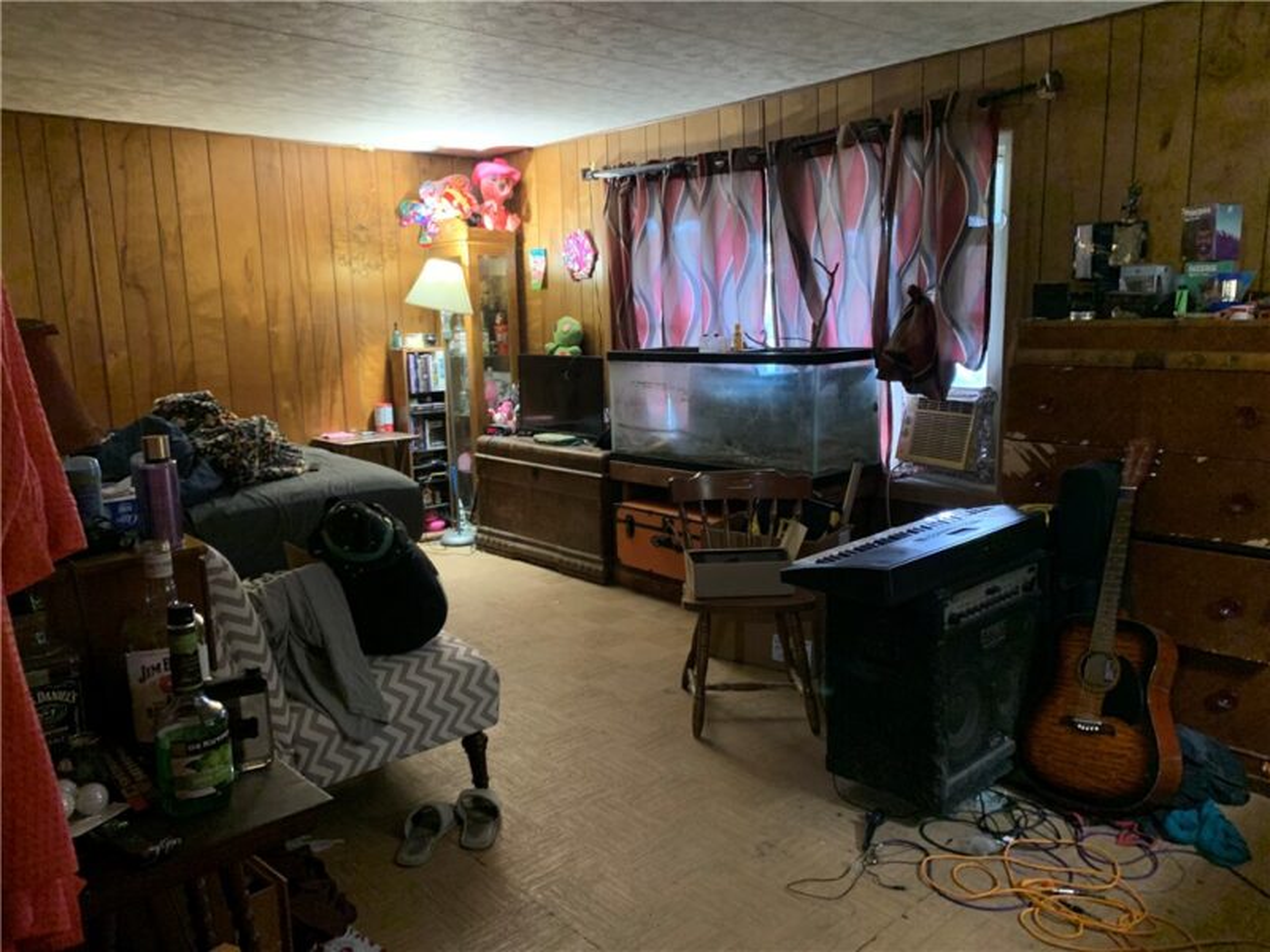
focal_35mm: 26
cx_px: 635
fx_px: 954
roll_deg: +0.9
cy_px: 476
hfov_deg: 67.3
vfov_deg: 53.1
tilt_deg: -10.6
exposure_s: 1/30
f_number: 1.8
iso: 500
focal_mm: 4.25
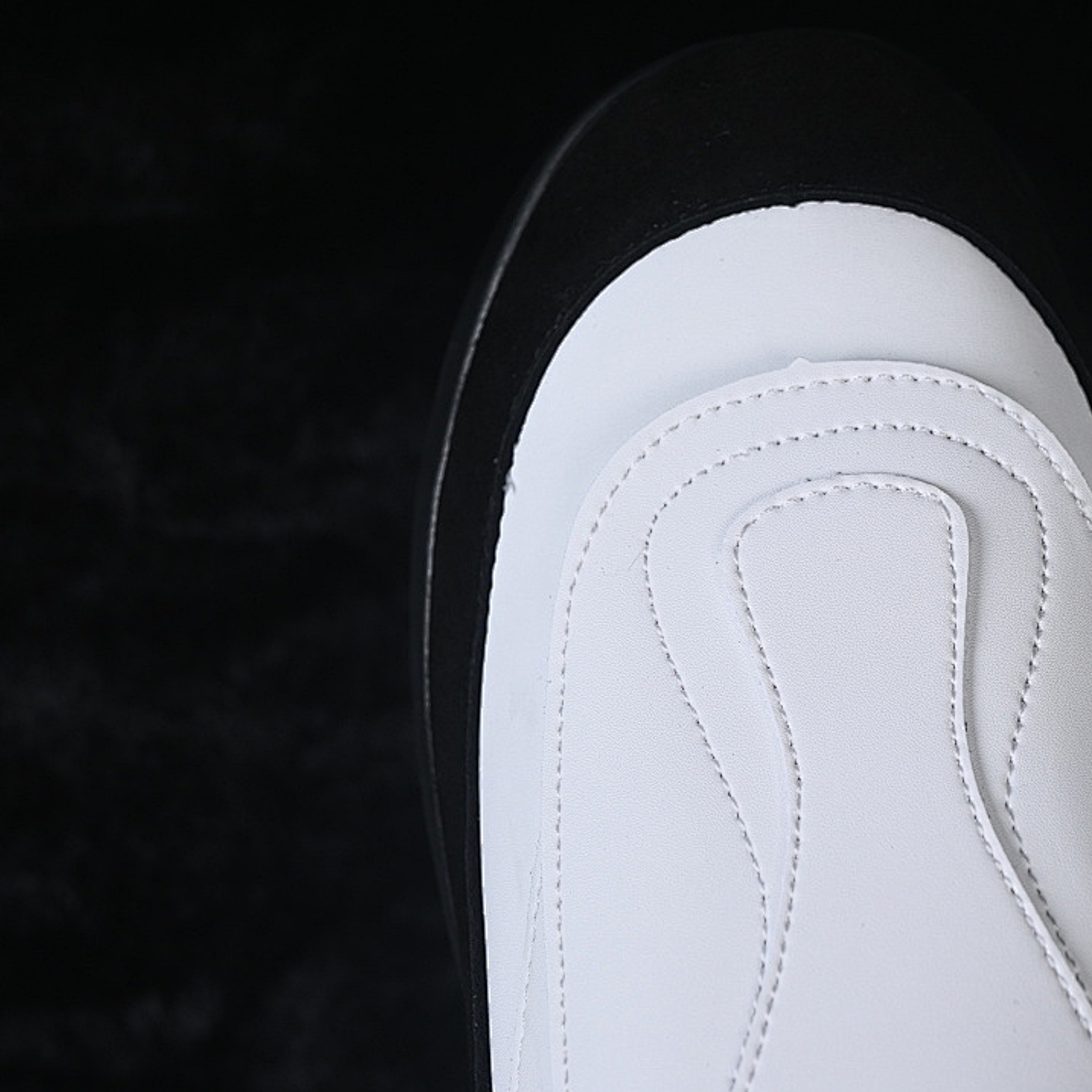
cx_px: 780
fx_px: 3426
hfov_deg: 18.0
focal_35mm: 96
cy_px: 545
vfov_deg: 18.1
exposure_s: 1/100
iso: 160
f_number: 7.1
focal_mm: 50
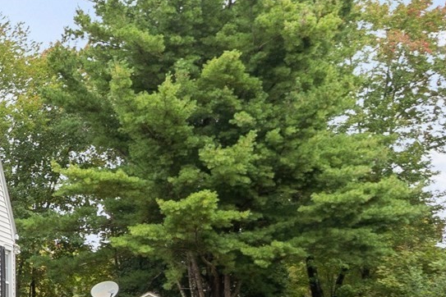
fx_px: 1028
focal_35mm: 83
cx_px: -355
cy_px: 338
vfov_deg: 15.9
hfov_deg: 18.9
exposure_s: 1/125
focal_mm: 15
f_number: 8
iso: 160
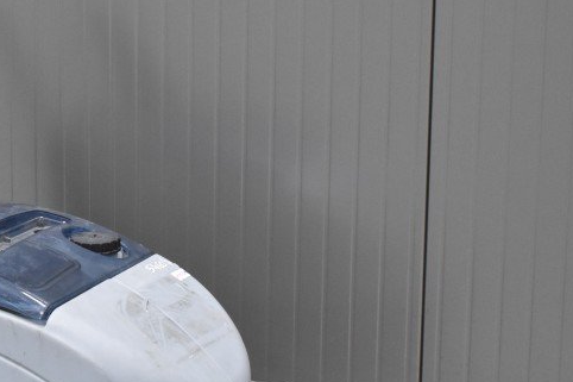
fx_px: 2021
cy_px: 198
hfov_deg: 15.9
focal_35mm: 127
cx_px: 17
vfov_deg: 10.8
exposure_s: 1/80
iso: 1600
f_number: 5
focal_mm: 34
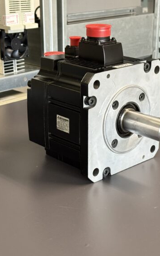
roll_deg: +0.2
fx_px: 481
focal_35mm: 69
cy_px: 130
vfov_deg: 29.8
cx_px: 85
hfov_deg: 18.9
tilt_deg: -18.6
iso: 250
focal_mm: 6.76
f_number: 1.78
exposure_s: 1/50
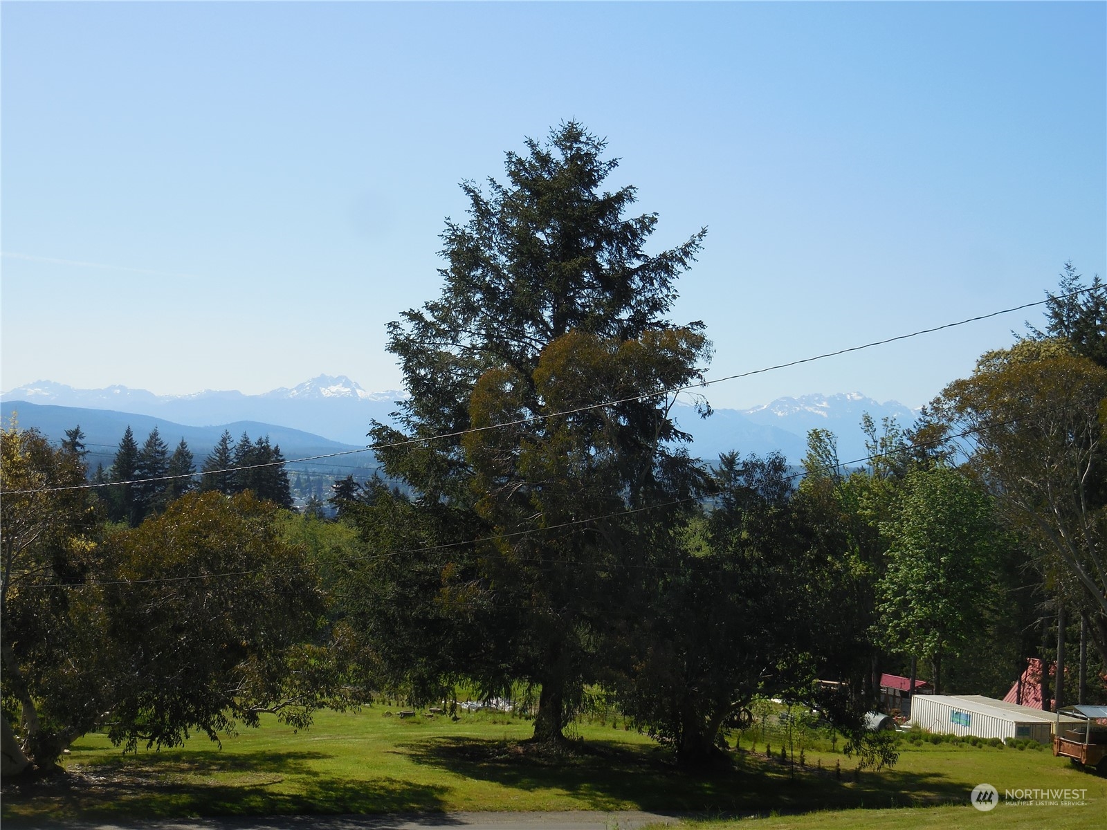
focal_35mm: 61
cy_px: 415
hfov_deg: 31.7
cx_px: 554
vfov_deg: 24.0
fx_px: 1951
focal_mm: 11
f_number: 4.5
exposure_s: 1/800
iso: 125
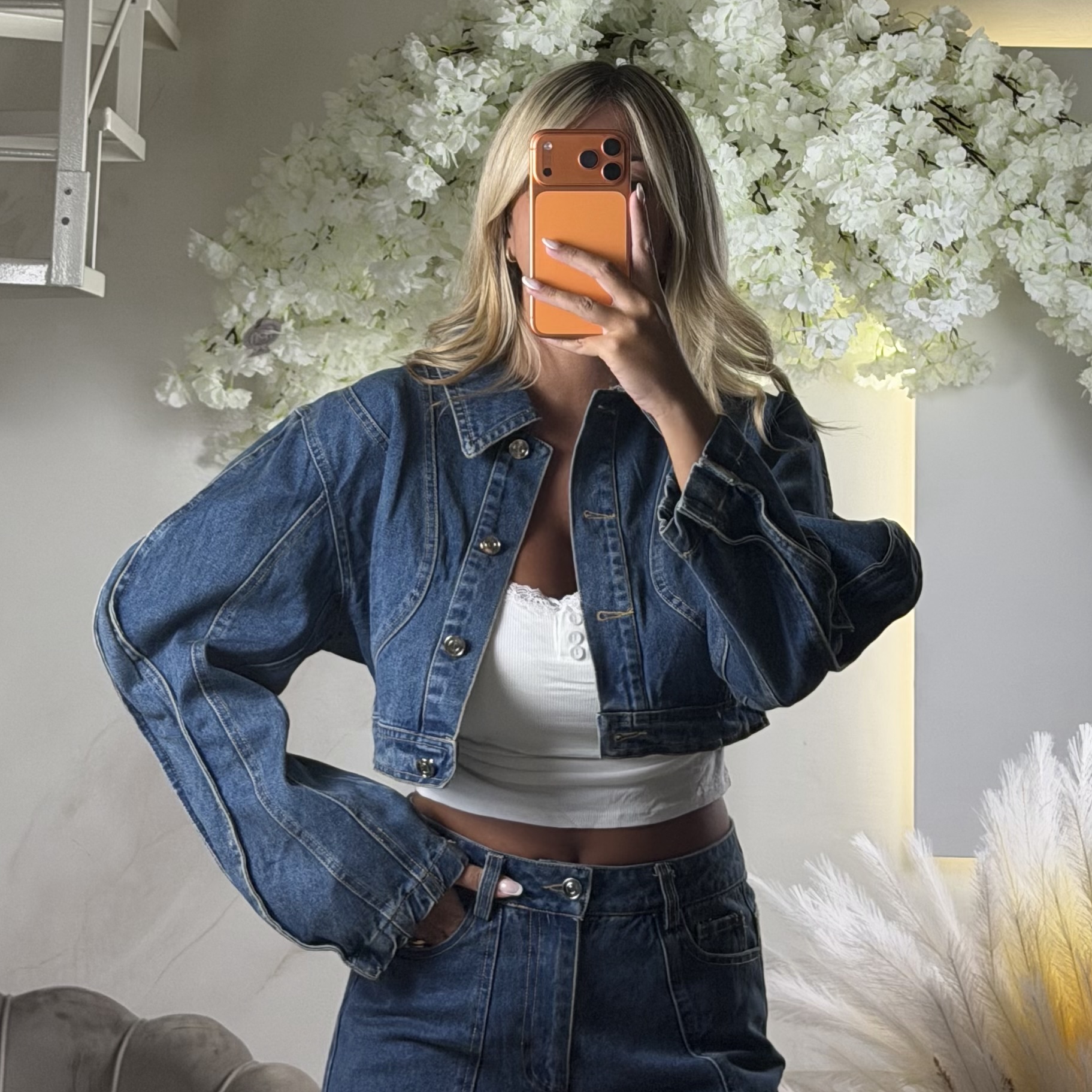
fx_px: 2034
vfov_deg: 30.0
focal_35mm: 57
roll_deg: -1.7
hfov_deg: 30.0
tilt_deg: -3.6
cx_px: 545
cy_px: 561
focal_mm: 6.76
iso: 100
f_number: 1.78
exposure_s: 1/100
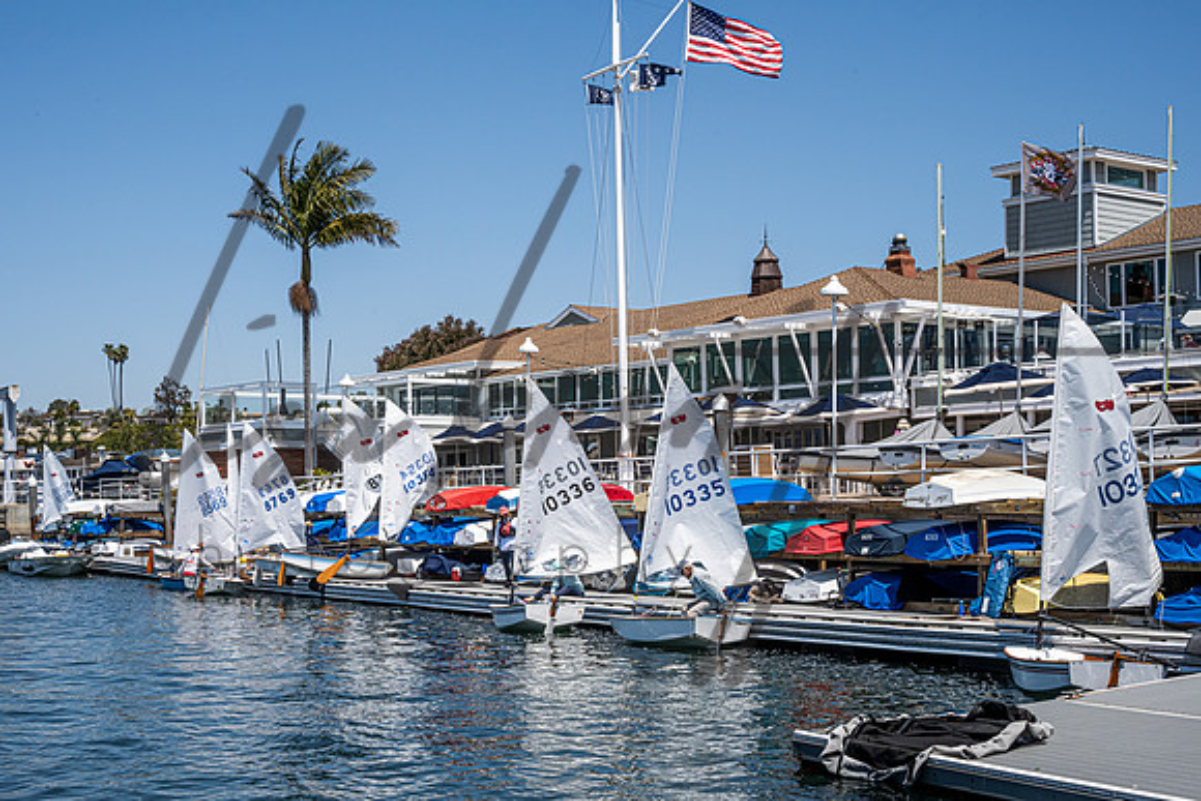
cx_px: 566
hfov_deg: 39.3
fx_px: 1679
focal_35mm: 50
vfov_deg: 26.8
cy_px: 469
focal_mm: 43
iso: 250
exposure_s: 1/400
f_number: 18
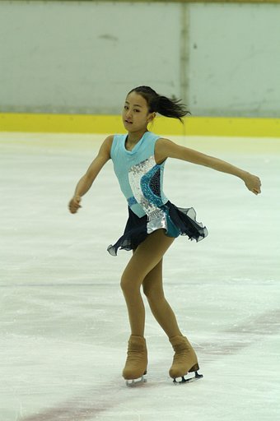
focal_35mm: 420
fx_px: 4913
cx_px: 140
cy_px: 210
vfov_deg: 4.9
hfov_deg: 3.3
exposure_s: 1/300
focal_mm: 280
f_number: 4.5
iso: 1600
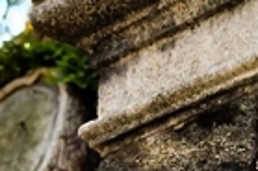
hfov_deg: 7.4
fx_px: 1971
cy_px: 479
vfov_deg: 4.8
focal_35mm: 276
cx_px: 343
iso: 200
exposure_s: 1/320
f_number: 4
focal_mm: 35
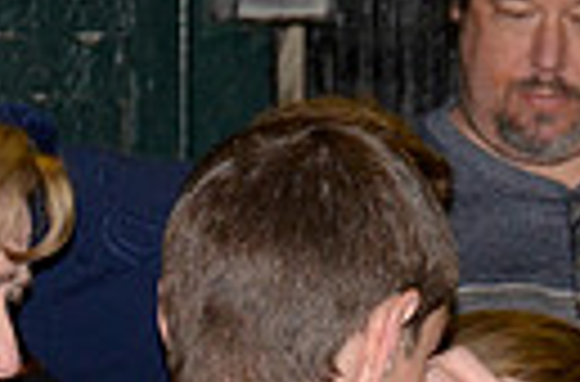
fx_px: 6517
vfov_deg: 3.4
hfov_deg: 5.1
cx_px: 540
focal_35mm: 406
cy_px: 243
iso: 800
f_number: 5.3
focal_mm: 60
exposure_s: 1/60
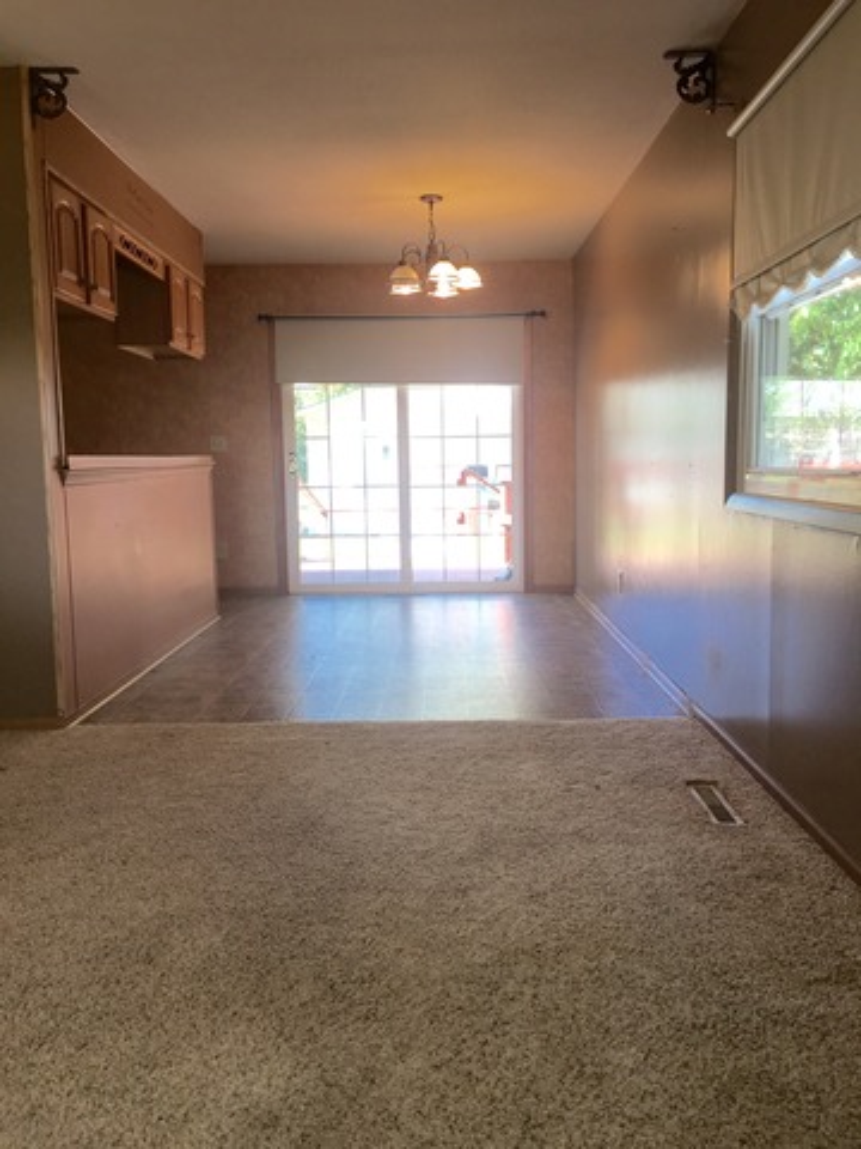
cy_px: 574
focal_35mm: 29
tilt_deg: -6.5
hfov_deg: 48.2
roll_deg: +0.3
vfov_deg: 61.7
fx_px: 962
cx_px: 430
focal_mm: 4.15
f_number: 2.2
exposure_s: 1/40
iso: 25
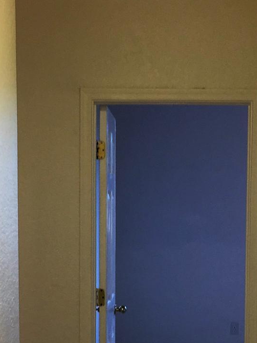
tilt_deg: -4.2
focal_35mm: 81
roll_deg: +0.8
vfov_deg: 23.9
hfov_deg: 18.2
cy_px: 254
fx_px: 802
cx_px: 170
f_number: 2.2
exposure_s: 1/30
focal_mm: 4.15
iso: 64
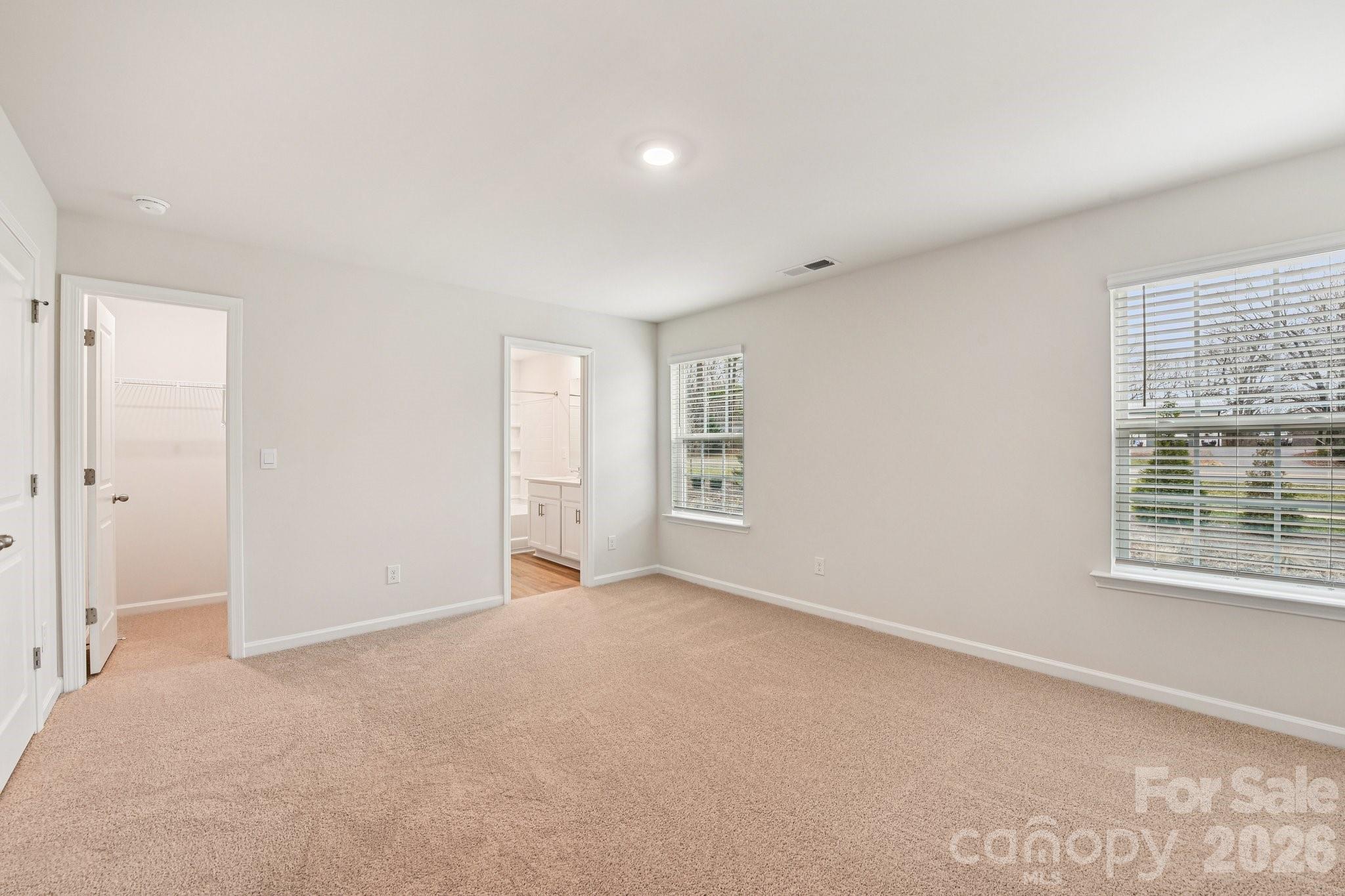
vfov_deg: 81.2
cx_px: 672
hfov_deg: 104.3
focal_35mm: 14
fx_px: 523
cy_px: 448
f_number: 8
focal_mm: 14
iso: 200
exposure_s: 1/10
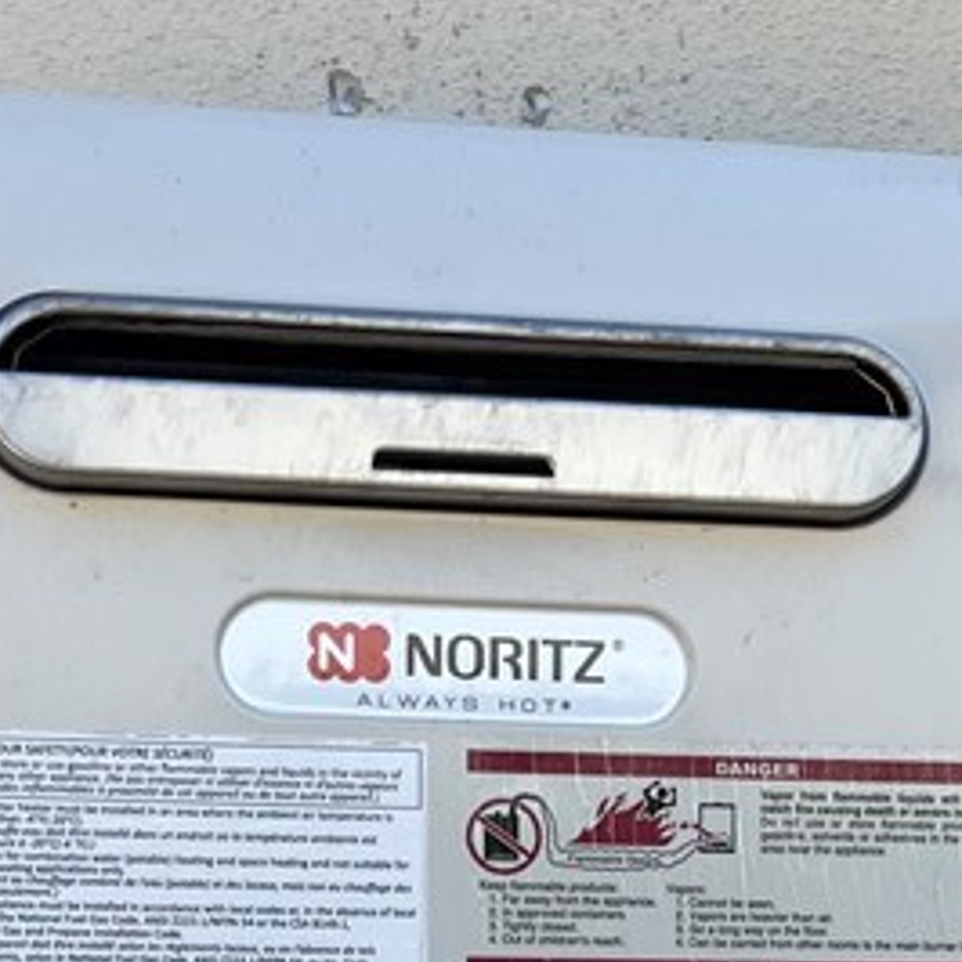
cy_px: 1179
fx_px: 2673
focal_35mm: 85
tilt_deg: +1.6
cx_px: 470
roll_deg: +0.4
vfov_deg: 19.2
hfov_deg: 20.4
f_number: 1.6
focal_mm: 5.1
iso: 32
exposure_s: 1/861
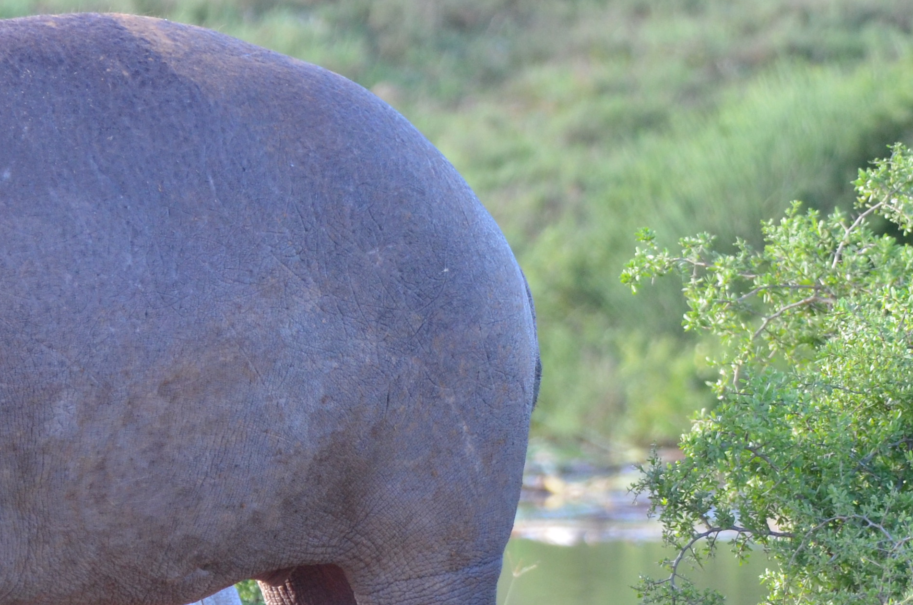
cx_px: -121
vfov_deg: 1.1
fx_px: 31455
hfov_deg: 1.7
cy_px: 433
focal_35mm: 1243
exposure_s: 1/250
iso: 800
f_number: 5.6
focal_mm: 320
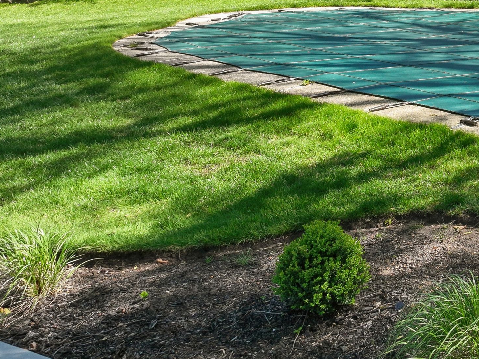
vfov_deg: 21.7
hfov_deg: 25.8
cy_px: -40
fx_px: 885
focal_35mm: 64
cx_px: 626
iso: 100
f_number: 5
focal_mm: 12.3
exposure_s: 1/160
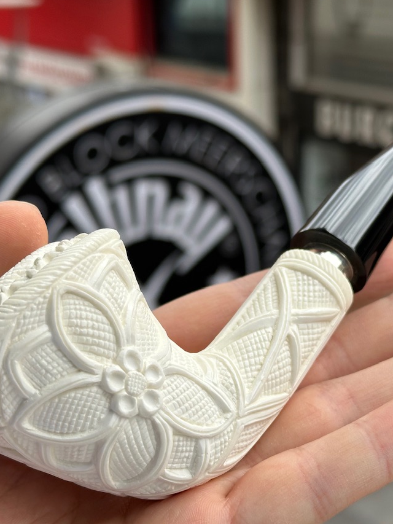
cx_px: 212
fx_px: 1090
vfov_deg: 27.0
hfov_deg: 20.4
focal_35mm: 72
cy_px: 286
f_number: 1.78
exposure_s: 1/1433
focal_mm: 6.86
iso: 64
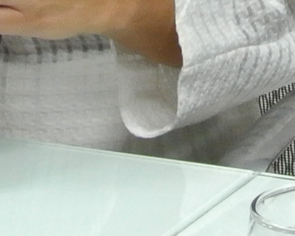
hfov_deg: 5.7
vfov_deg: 4.5
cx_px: 182
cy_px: -223
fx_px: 2942
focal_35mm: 337
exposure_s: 1/60
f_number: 4.2
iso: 800
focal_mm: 16.3
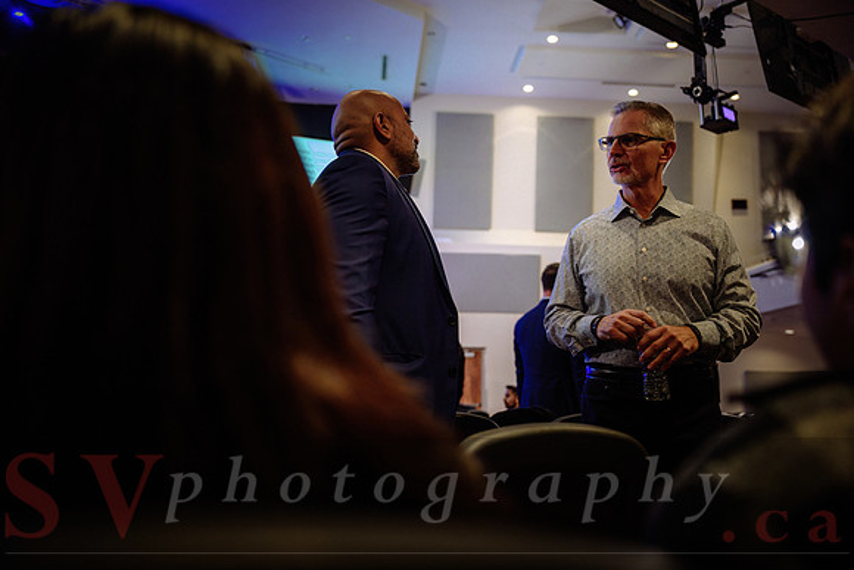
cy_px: 285
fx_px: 830
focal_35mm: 35
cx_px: 427
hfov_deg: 54.4
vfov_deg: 37.9
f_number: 2.8
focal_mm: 35
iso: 1600
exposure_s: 1/80
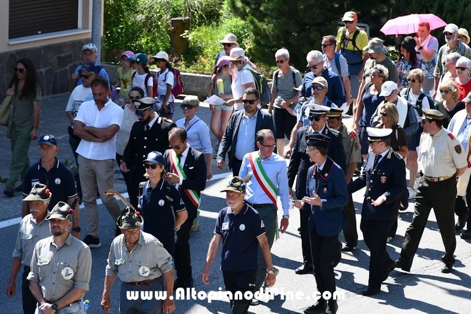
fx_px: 1857
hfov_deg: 14.5
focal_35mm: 142
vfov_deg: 9.7
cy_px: 157
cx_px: 236
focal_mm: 95
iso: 180
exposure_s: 1/250
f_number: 8
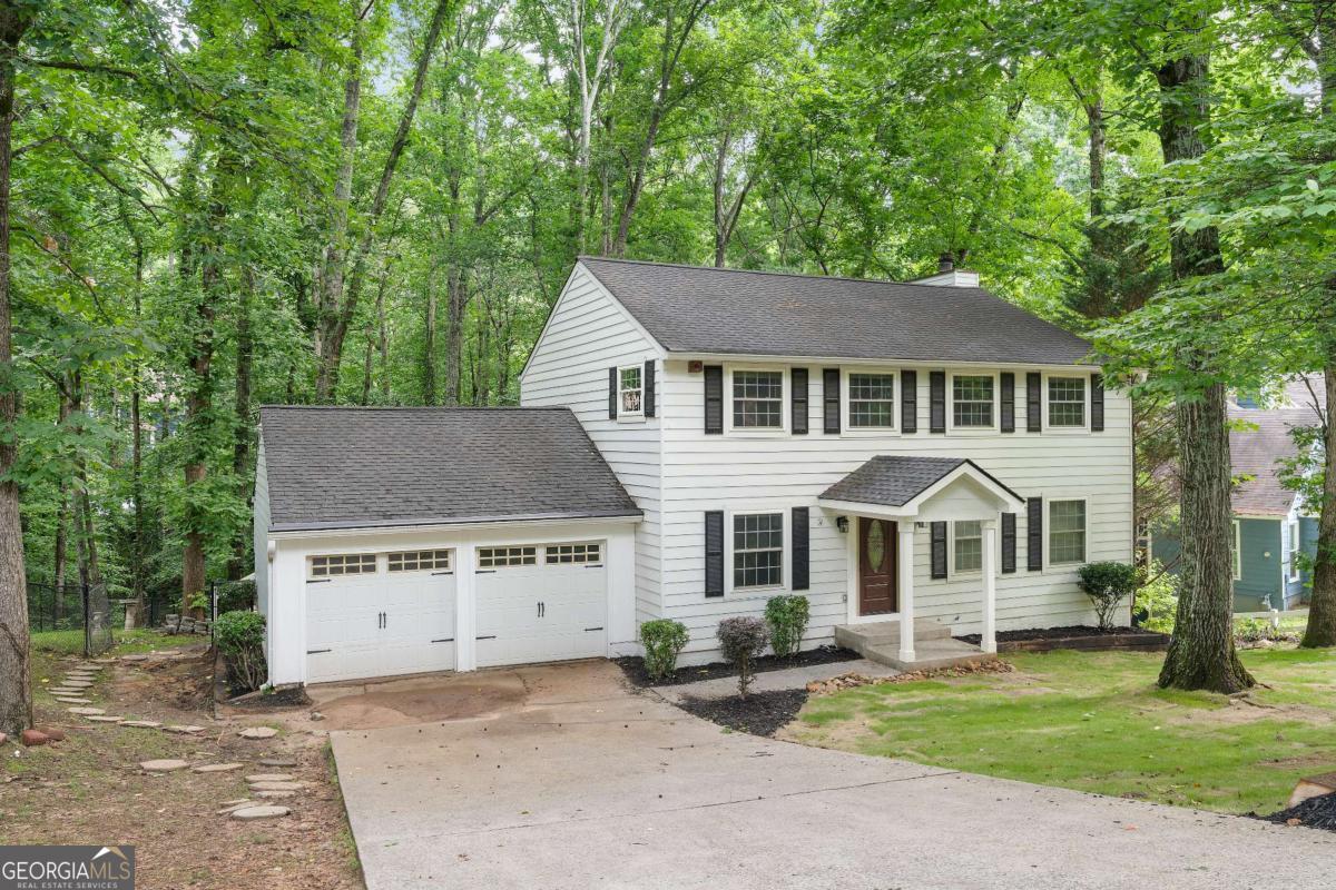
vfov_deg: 47.9
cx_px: 668
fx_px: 1002
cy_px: 445
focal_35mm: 27
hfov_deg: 67.4
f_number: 8
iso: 320
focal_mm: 18
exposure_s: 1/160
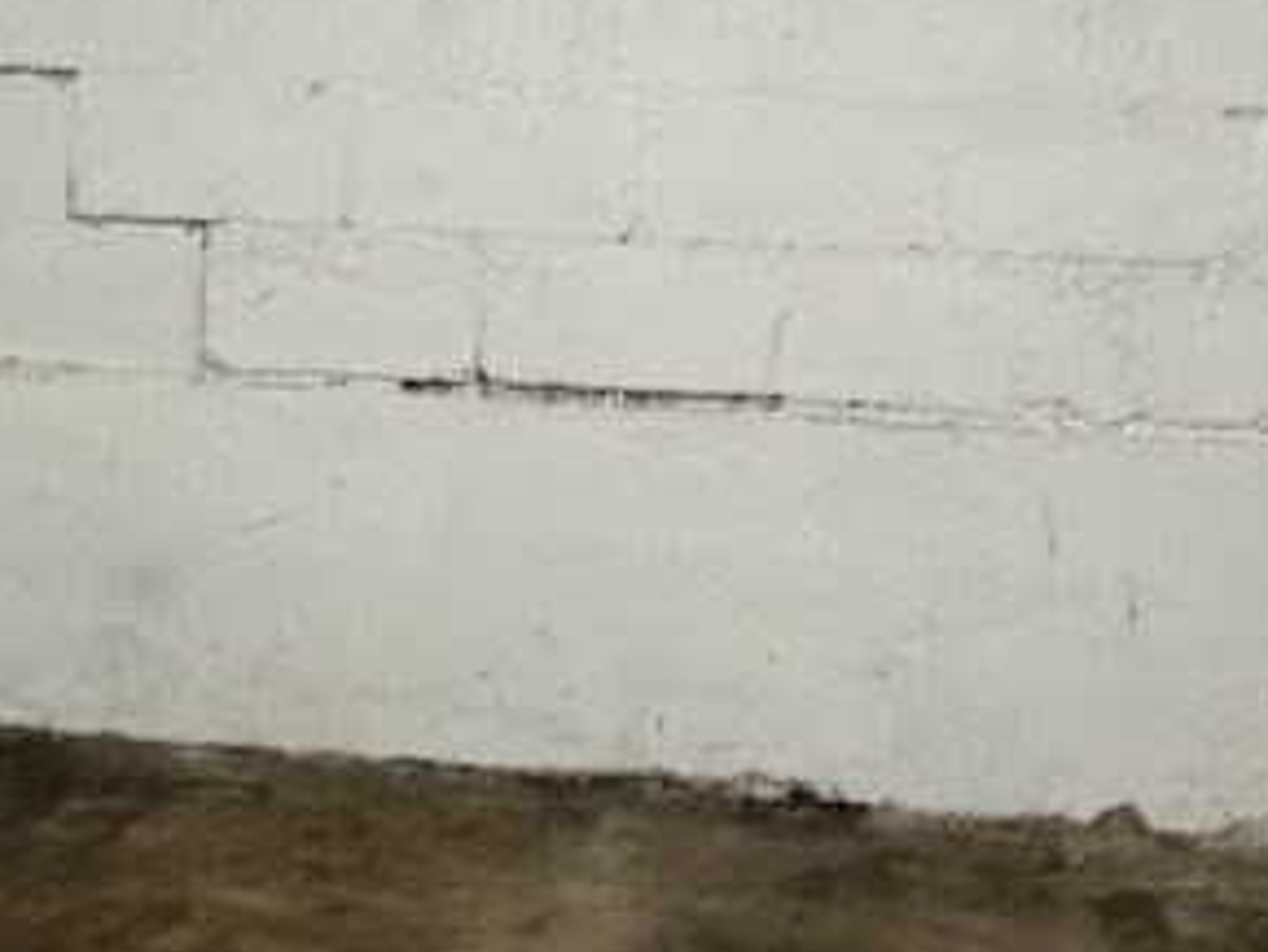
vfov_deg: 17.3
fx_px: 3115
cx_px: 312
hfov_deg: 22.8
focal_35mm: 85
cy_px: 250
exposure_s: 1/60
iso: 125
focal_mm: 6.76
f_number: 1.78
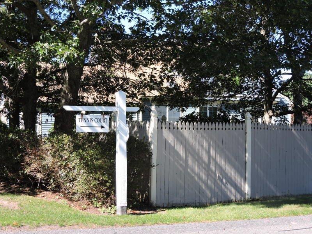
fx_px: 541
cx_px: 156
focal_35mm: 60
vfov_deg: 24.4
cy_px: 117
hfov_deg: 32.2
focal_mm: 10.7
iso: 100
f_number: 3.7
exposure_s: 1/200
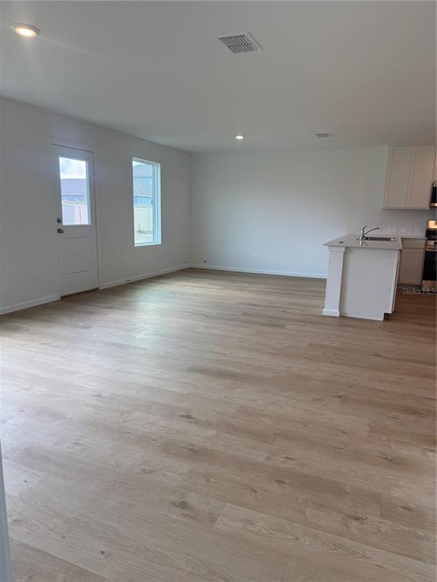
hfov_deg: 56.8
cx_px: 218
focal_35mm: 24
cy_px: 291
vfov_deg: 71.6
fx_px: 404
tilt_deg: -10.8
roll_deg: -2.5
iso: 100
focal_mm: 6.76
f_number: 1.78
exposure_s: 1/370
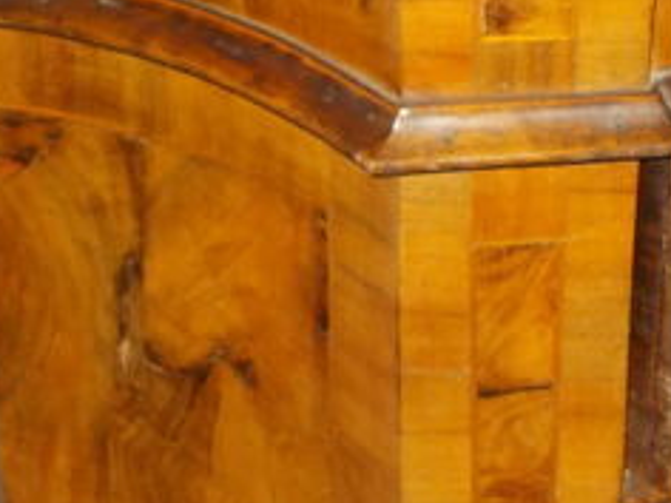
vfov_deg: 13.4
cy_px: 102
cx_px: 492
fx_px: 2132
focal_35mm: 110
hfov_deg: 17.8
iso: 200
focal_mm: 4.6
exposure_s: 1/25
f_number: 3.2
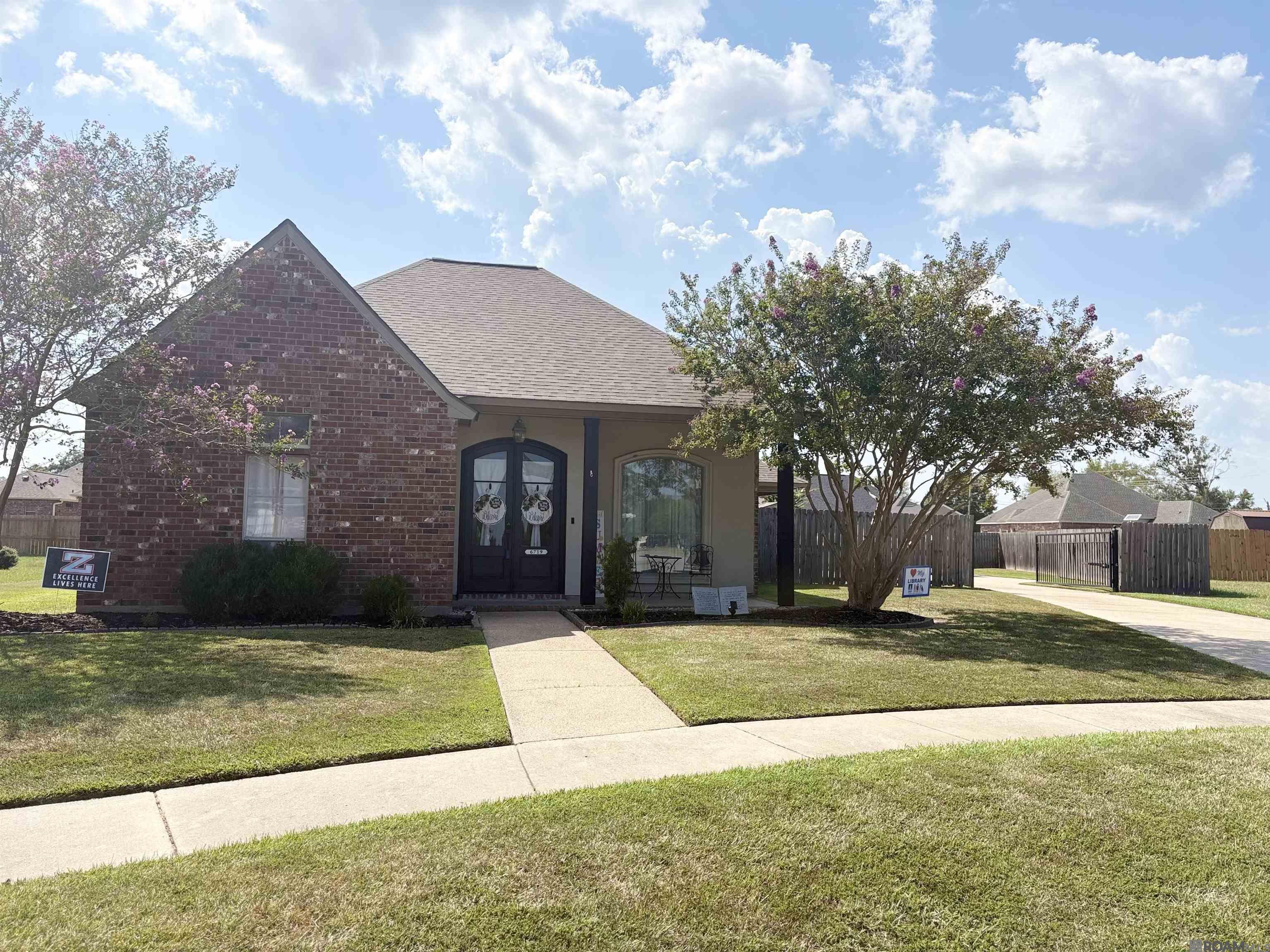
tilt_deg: +4.0
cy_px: 476
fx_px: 954
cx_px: 635
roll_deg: -0.3
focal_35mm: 26
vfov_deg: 53.1
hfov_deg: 67.3
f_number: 1.6
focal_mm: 5.96
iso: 50
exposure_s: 1/4608
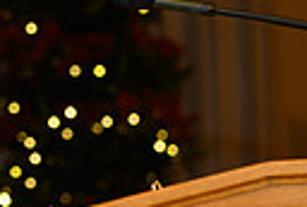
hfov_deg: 6.8
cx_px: -223
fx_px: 2547
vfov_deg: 4.6
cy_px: -13
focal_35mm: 298
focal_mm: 66
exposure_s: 1/60
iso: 400
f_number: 4.5
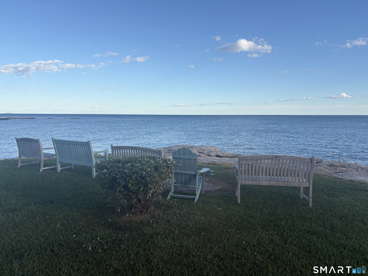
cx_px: 184
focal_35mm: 26
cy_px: 138
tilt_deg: -4.6
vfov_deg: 53.1
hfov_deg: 67.3
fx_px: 276
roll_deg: -0.4
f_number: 1.6
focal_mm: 5.96
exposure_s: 1/2451
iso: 50
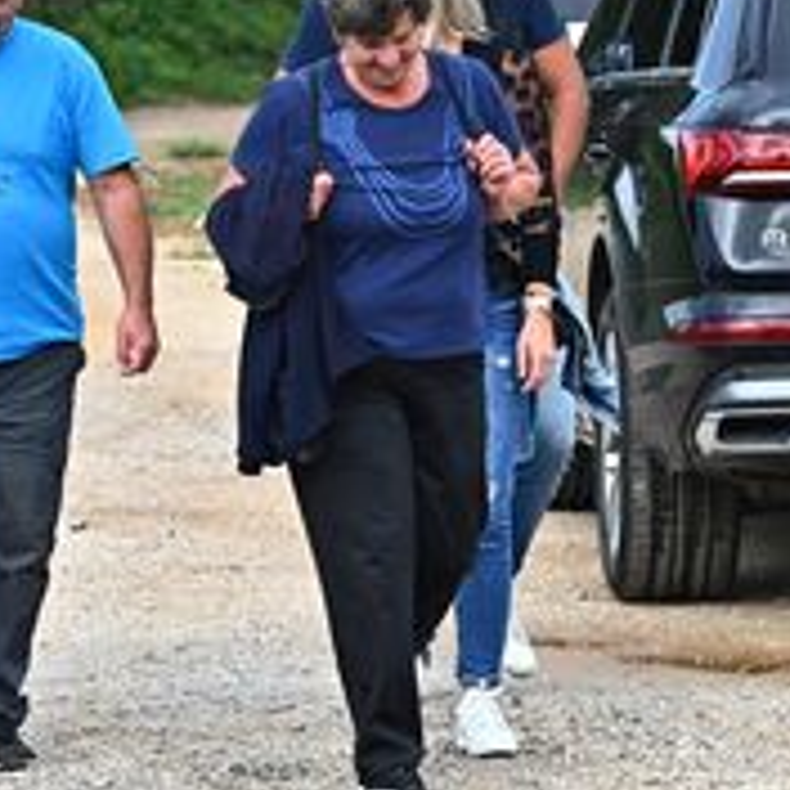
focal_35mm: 337
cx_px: 162
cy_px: 251
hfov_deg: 5.2
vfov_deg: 5.2
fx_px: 8701
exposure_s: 1/2500
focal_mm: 155
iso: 1600
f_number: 5.6
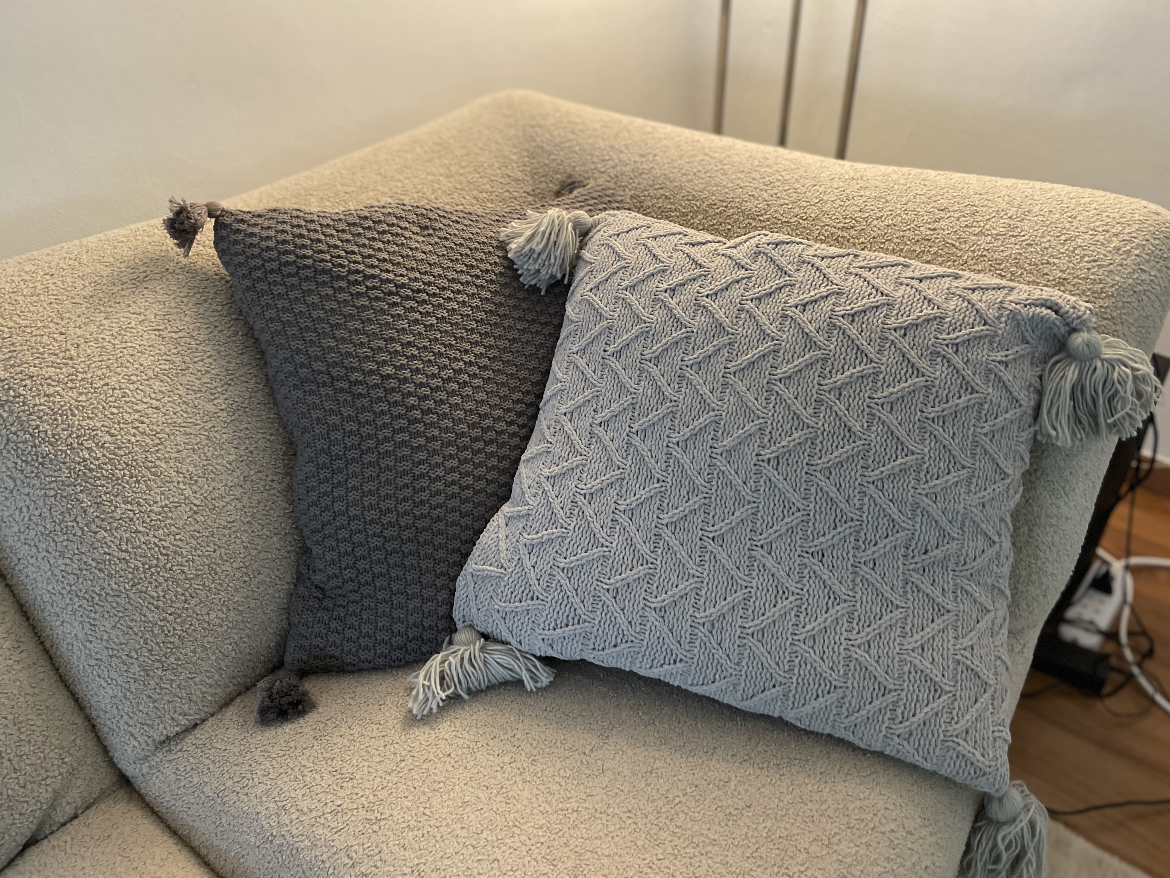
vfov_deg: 51.3
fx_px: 913
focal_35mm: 27
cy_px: 424
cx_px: 595
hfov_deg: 65.3
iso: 250
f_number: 1.6
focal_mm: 4.2
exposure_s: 1/50
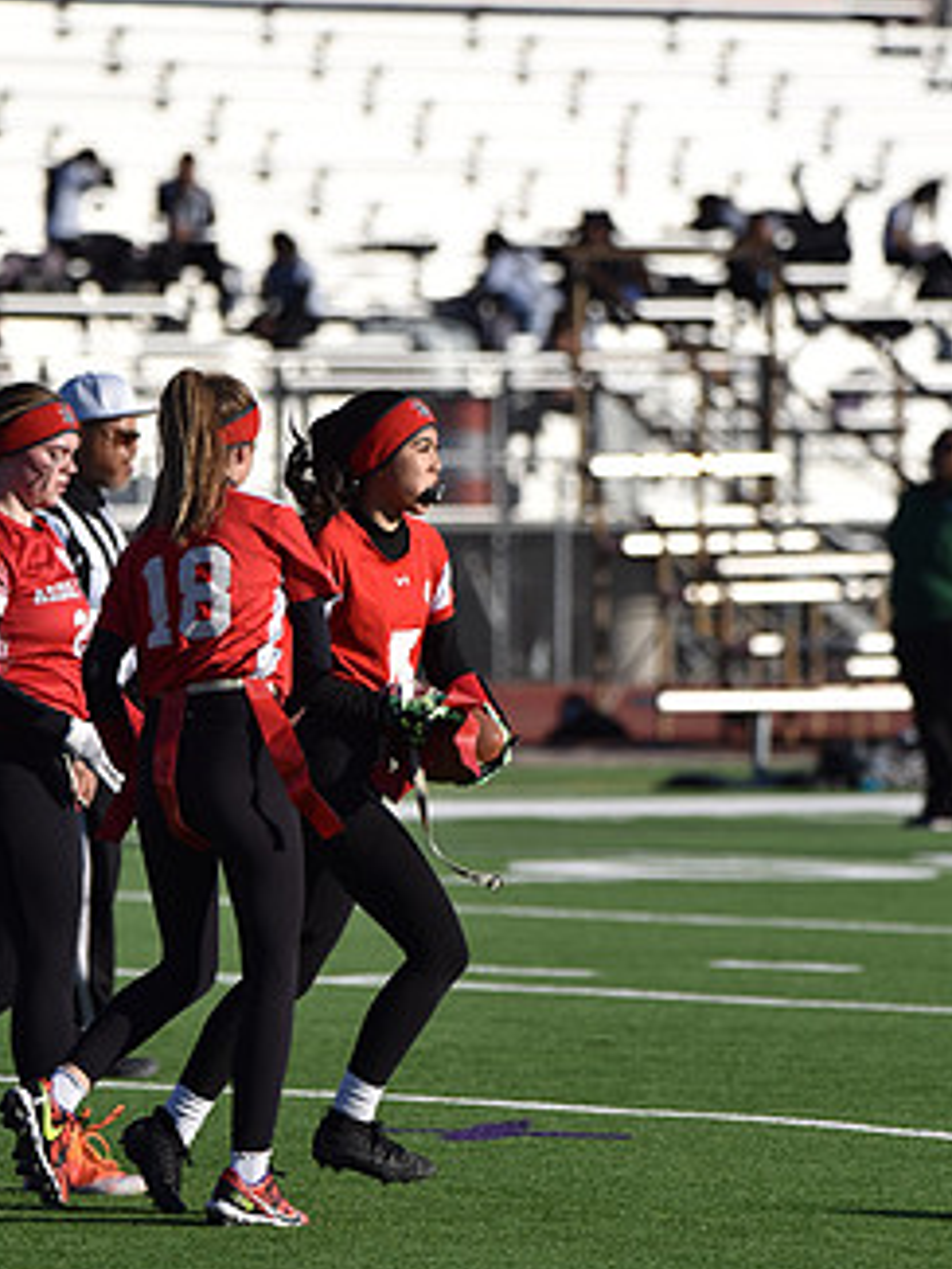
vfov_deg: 5.0
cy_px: 640
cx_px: 390
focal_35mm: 399
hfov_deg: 3.7
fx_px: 14621
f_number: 5.6
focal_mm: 300
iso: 125
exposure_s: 1/1000
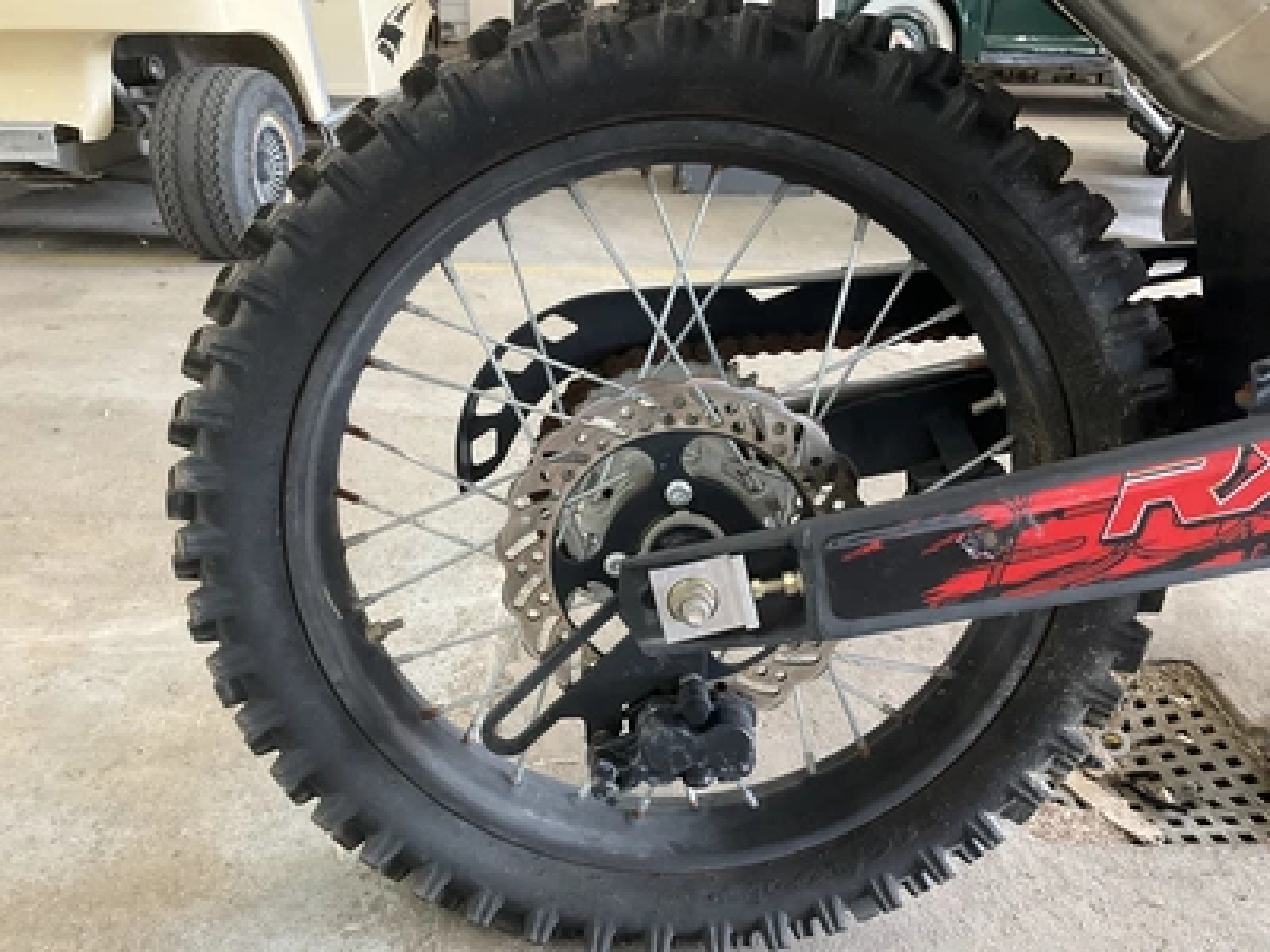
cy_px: 476
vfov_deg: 48.2
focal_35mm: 29
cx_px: 635
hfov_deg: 61.7
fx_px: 1064
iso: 250
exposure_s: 1/40
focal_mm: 3
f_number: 1.8
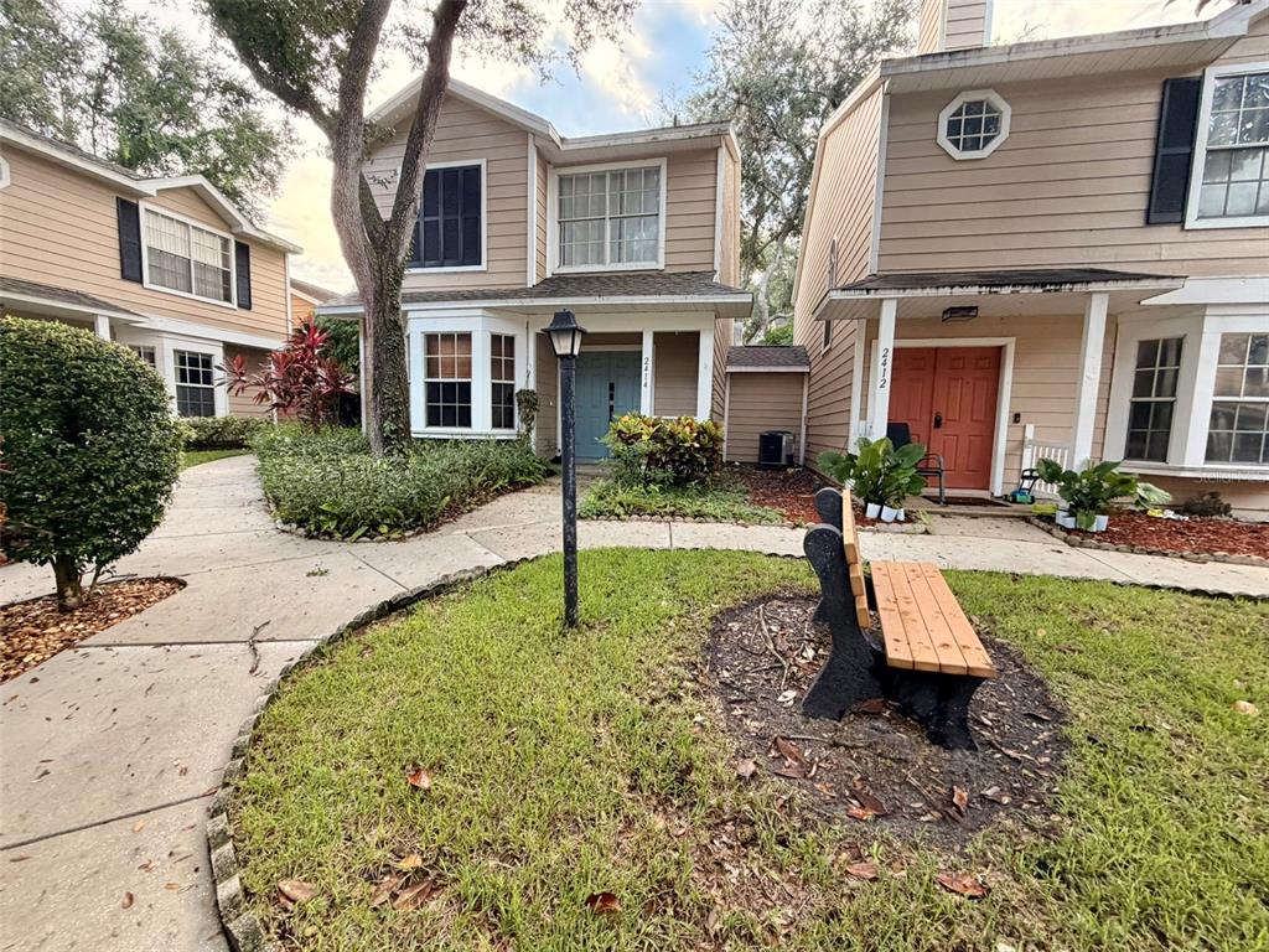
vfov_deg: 85.7
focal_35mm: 14
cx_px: 634
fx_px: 513
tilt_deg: -5.6
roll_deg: +0.4
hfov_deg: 102.1
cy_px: 476
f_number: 2.2
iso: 160
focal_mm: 2.22
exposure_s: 1/121
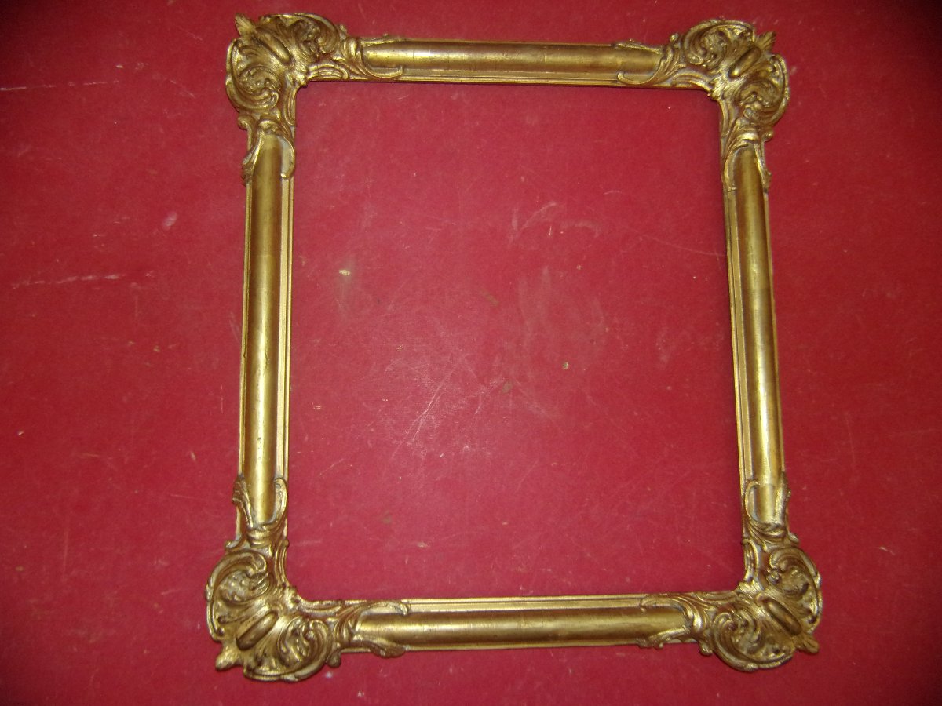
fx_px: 680
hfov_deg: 69.4
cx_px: 471
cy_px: 353
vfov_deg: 54.9
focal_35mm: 25
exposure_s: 1/34
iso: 200
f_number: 3.5
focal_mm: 4.5
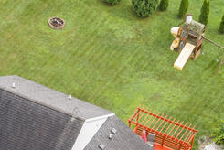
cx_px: 13
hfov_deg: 14.8
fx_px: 853
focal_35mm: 137
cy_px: 222
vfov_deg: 9.8
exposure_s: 1/80
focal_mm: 14.45
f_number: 5.6
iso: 100
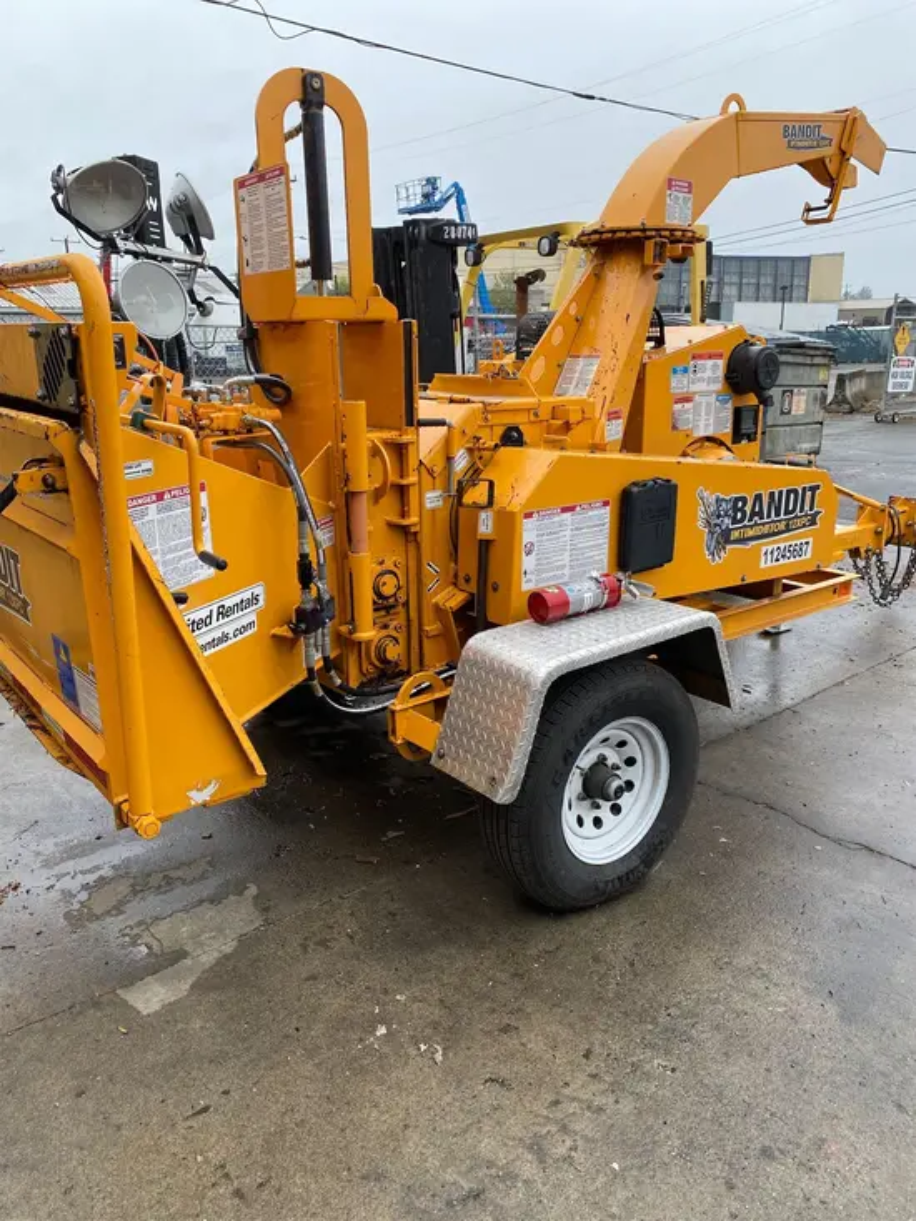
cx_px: 458
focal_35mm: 26
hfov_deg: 53.1
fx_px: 917
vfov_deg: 67.3
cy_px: 610
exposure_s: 1/613
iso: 32
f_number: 1.8
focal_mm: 4.25
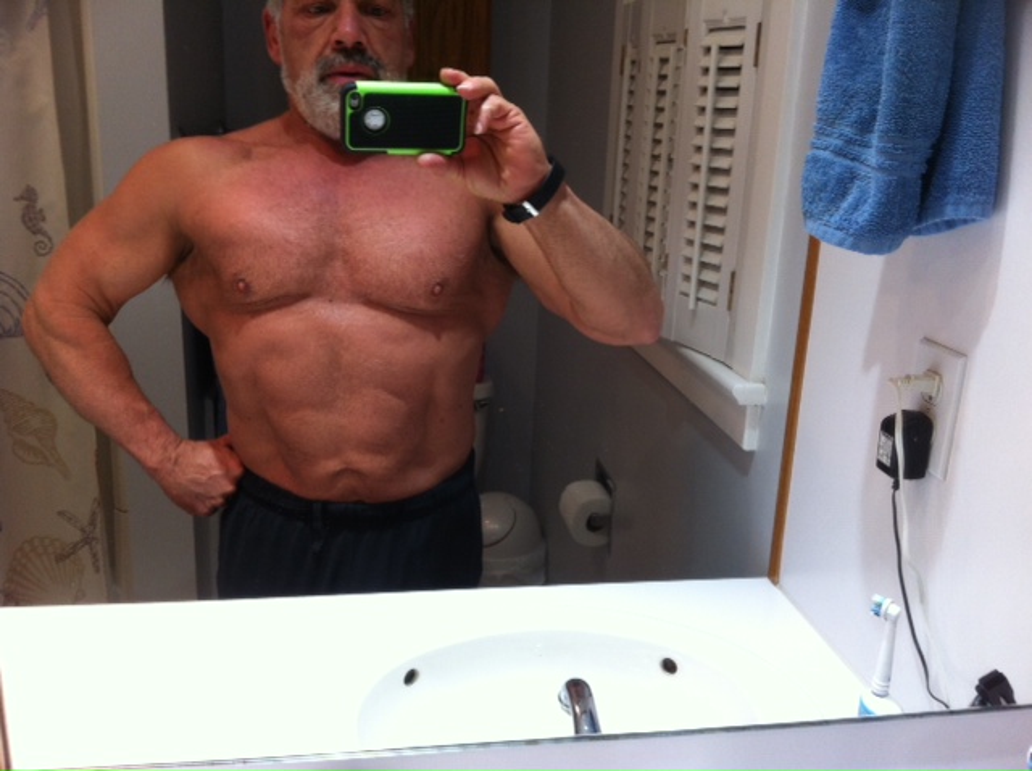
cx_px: 516
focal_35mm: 35
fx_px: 1042
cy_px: 386
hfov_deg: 52.7
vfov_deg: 40.6
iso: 100
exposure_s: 1/30
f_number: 2.8
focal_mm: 3.85
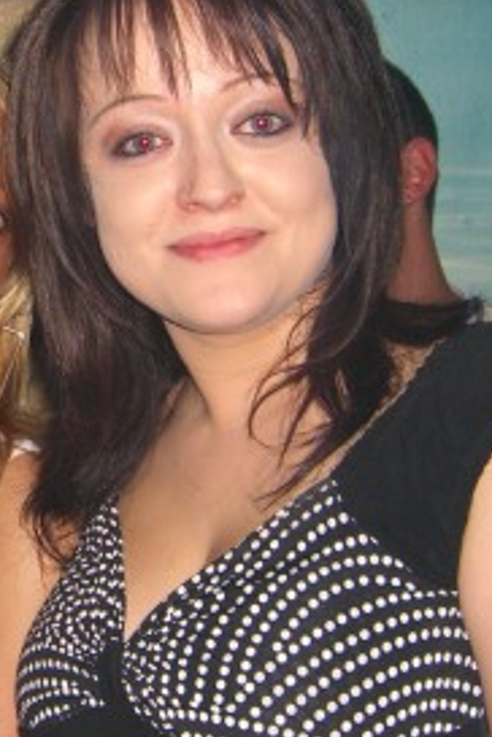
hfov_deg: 15.5
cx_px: 22
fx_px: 1783
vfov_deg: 23.4
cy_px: 356
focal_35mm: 87
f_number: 2.8
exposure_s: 1/60
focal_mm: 7.9
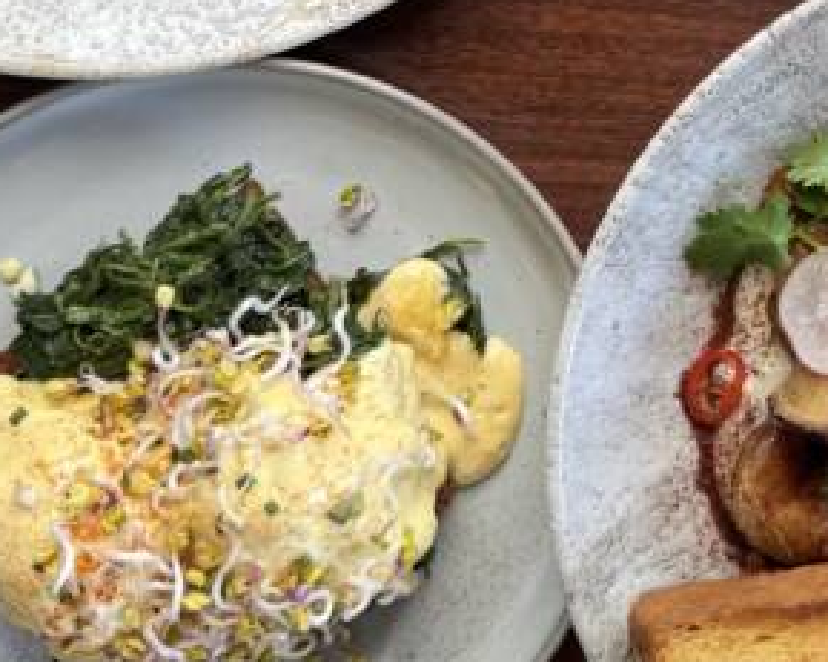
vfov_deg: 18.2
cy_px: -89
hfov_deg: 22.5
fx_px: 1984
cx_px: 868
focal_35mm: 81
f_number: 1.78
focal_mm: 6.76
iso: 80
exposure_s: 1/393
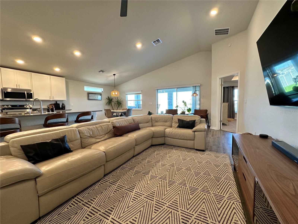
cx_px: 149
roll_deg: +1.2
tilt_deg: -4.0
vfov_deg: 85.7
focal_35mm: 14
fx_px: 121
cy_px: 112
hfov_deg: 102.1
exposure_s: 1/60
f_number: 2.2
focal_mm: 2.22
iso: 160
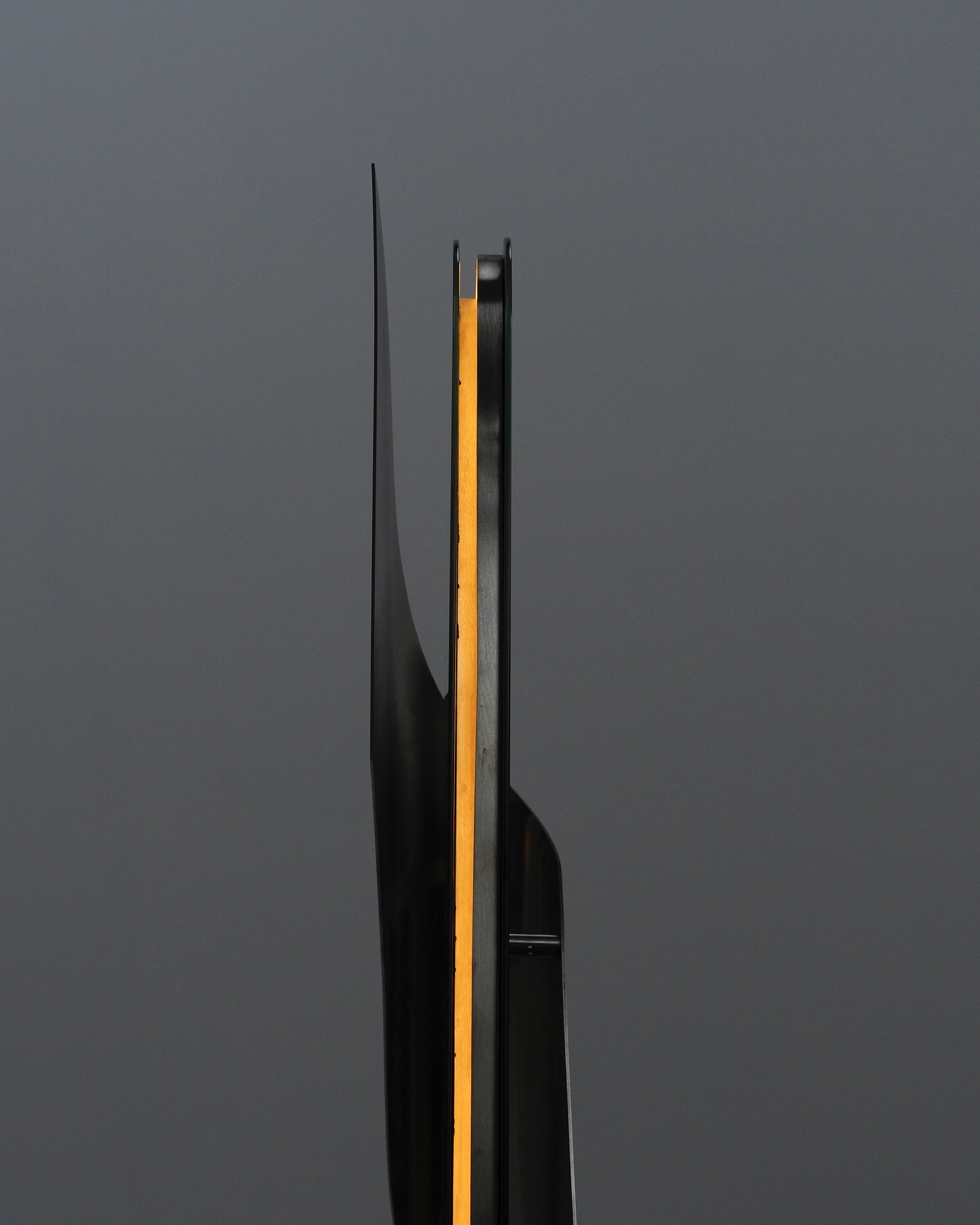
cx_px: 491
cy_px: 636
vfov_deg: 14.0
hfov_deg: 11.2
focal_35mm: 138
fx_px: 5002
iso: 500
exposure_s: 1/160
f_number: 7.1
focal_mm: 66
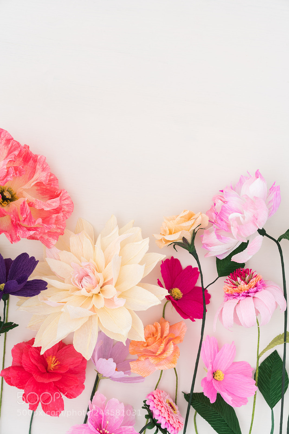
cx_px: 144
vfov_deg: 36.2
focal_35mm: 55
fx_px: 662
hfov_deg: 24.6
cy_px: 217
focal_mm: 55
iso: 100
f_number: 8
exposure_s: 1/125
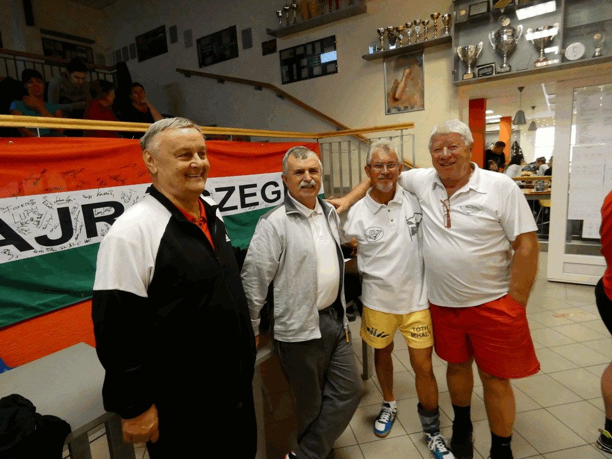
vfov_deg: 66.0
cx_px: 306
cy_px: 230
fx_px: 354
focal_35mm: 20
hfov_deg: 81.7
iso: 800
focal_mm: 3.6
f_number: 2.8
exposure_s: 1/60
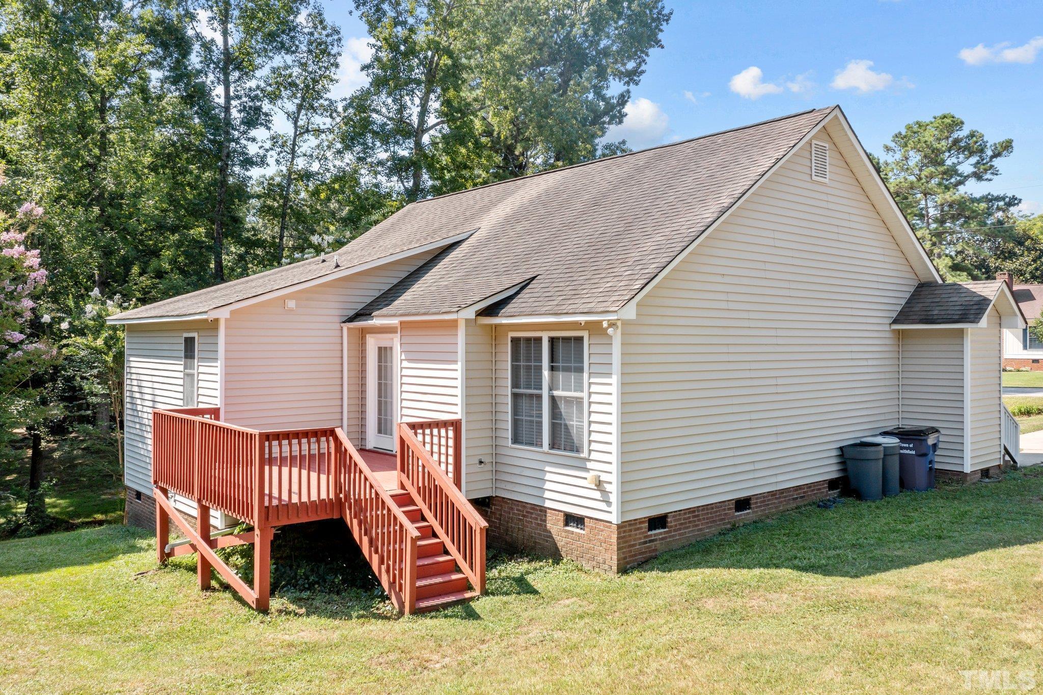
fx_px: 811
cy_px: 348
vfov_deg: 46.4
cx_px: 522
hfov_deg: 65.5
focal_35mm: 28
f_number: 5
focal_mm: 10.26
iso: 100
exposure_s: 1/240
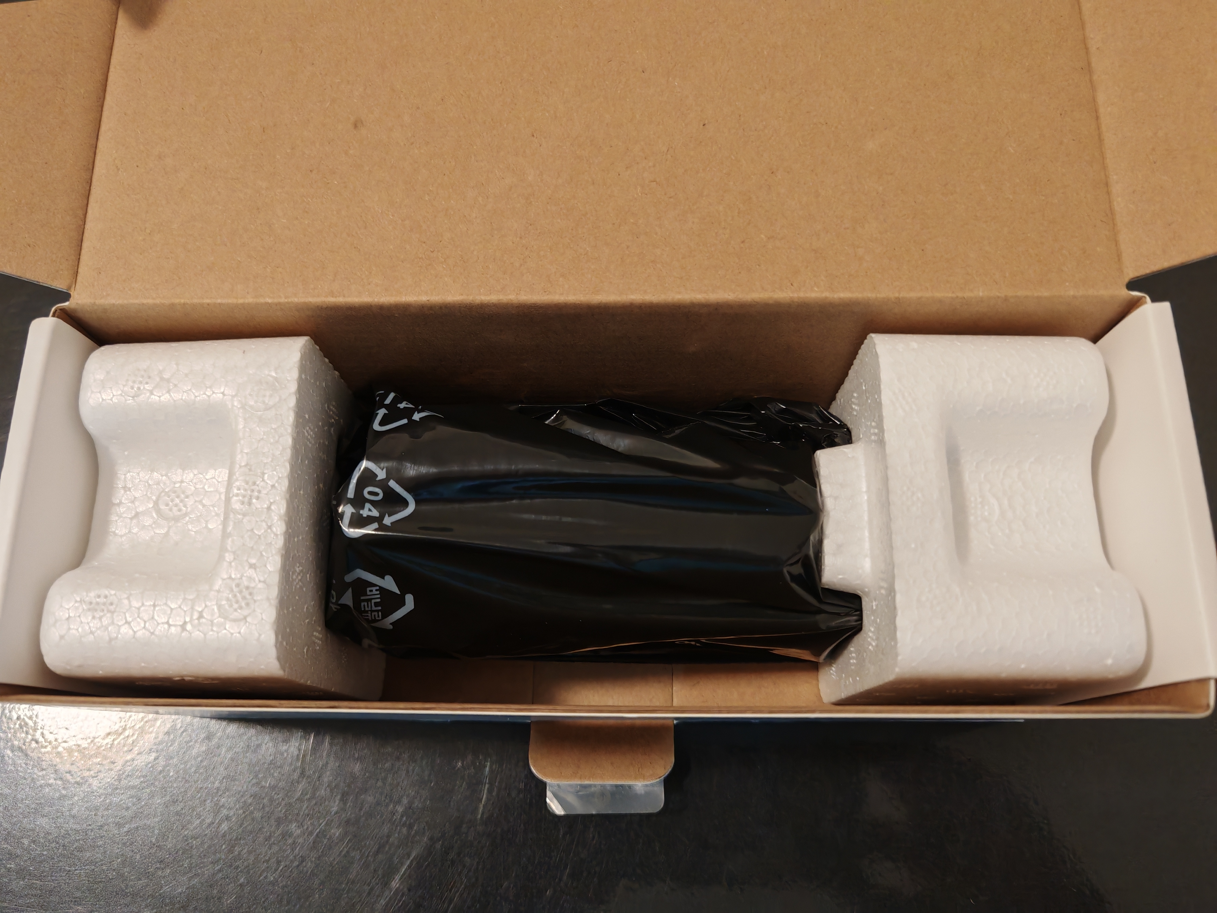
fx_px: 949
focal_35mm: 27
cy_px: 456
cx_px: 608
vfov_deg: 51.4
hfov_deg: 65.3
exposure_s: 1/33
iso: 640
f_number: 1.9
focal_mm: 6.67
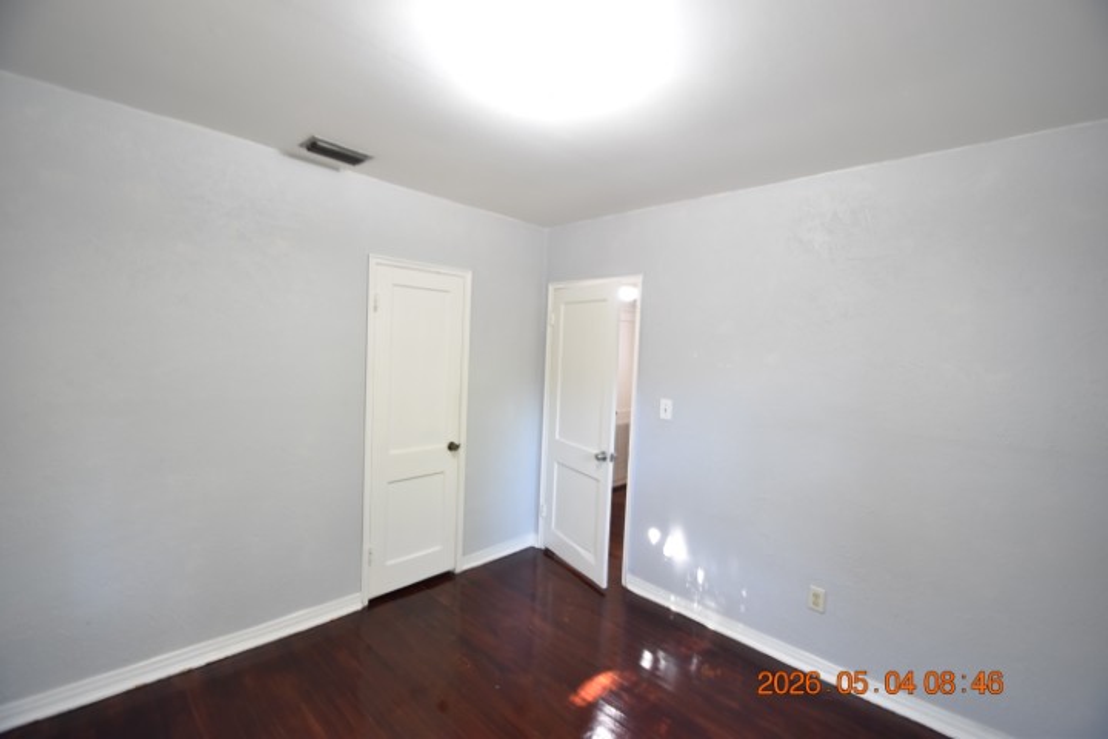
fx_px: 462
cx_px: 554
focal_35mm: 15
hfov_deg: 100.4
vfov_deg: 77.3
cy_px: 370
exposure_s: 1/30
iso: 800
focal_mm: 10
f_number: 3.5
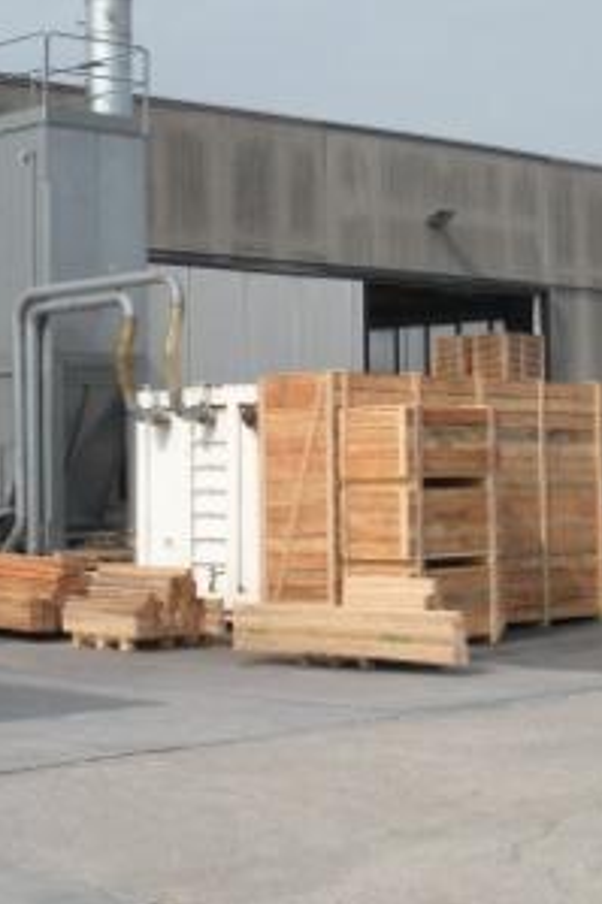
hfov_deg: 17.4
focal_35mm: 78
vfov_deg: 26.0
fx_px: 1959
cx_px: 375
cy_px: 408
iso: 64
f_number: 4.4
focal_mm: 9.1
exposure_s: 1/678
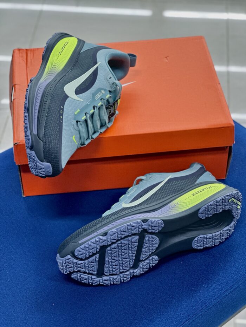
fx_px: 729
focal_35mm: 77
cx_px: 123
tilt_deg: -42.0
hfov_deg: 19.1
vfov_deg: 25.3
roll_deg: -0.7
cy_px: 164
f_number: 2.8
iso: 250
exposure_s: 1/83
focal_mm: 9
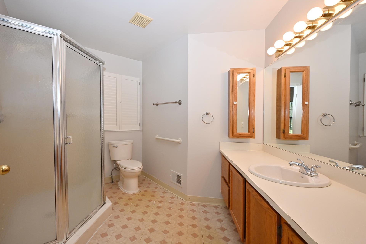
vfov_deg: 77.2
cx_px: 171
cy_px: 129
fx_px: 152
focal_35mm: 15
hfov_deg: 100.2
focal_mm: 14
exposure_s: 1/60
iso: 800
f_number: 10
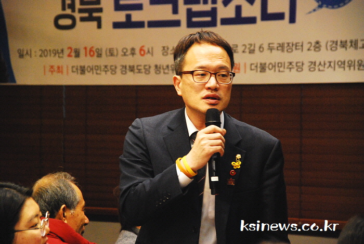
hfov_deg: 15.2
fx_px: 1367
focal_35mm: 135
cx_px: 182
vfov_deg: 10.2
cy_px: 122
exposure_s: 1/60
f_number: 5.6
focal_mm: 90
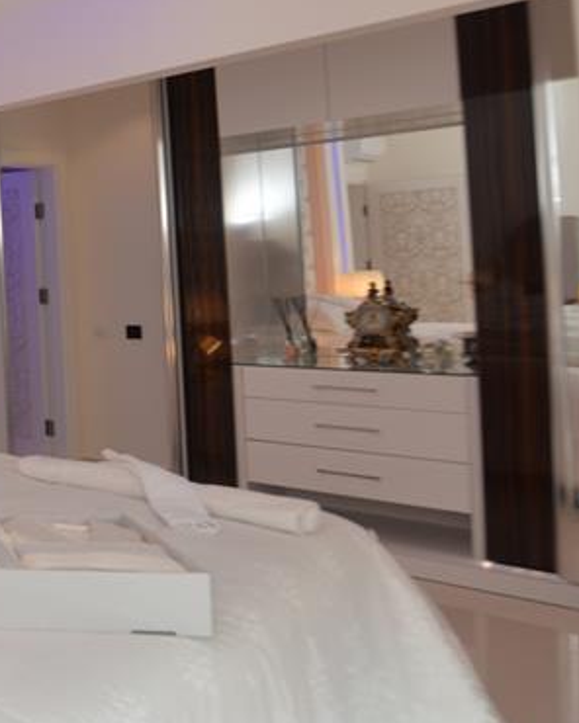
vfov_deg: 46.6
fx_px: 835
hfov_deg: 23.9
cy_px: 285
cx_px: -403
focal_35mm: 39
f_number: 5
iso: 200
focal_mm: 15
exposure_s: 1/100
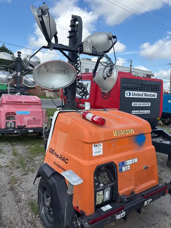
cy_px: 114
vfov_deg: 67.3
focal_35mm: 26
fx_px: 171
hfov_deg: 53.1
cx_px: 86
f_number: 1.6
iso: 50
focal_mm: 5.96
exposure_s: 1/1783
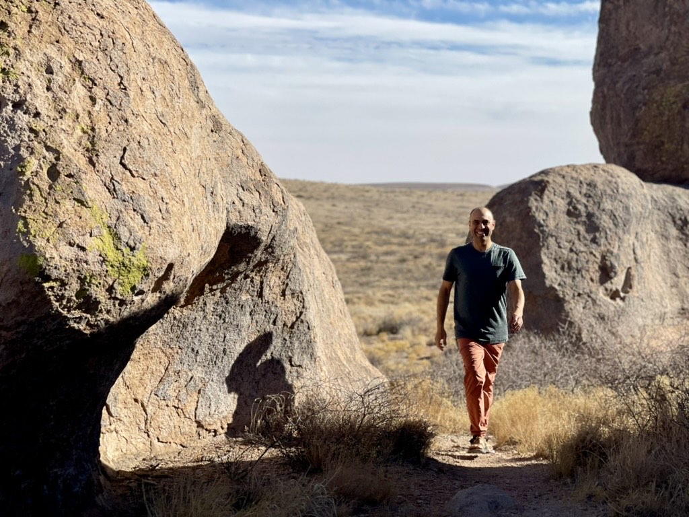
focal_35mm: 64
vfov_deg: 22.9
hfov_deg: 30.3
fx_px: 1274
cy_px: 258
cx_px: 344
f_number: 2.2
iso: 32
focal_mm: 7.5
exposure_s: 1/1815
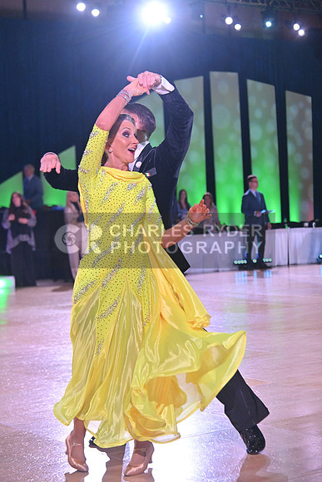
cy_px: 241
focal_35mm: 78
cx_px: 161
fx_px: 1046
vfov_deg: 26.0
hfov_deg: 17.5
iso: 3200
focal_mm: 78
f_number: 6.3
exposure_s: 1/400
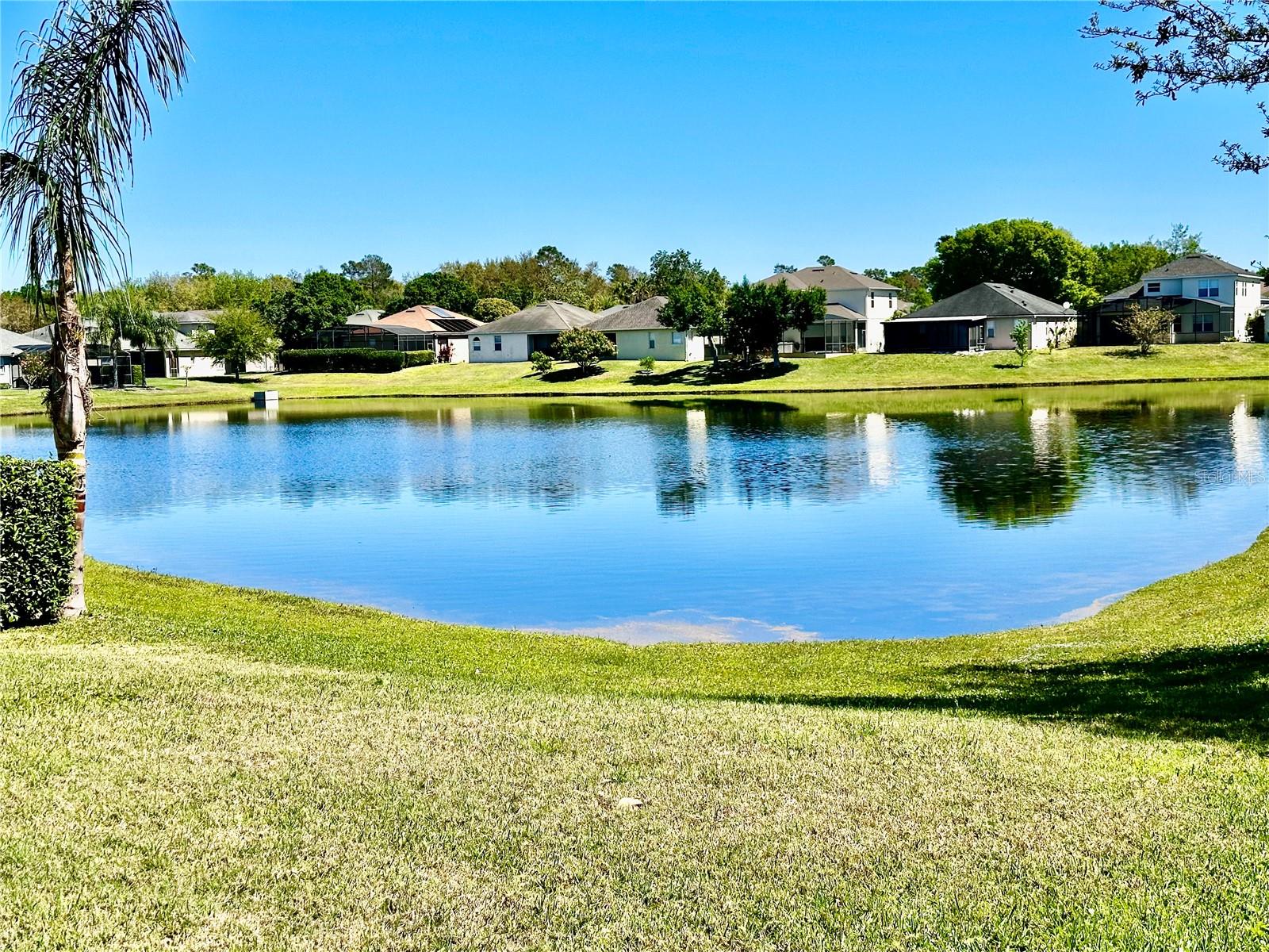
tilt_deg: -4.7
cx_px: 634
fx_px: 1760
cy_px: 476
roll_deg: +0.8
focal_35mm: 48
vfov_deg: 30.3
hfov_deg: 39.7
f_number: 1.78
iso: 64
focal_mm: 6.86
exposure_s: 1/3876
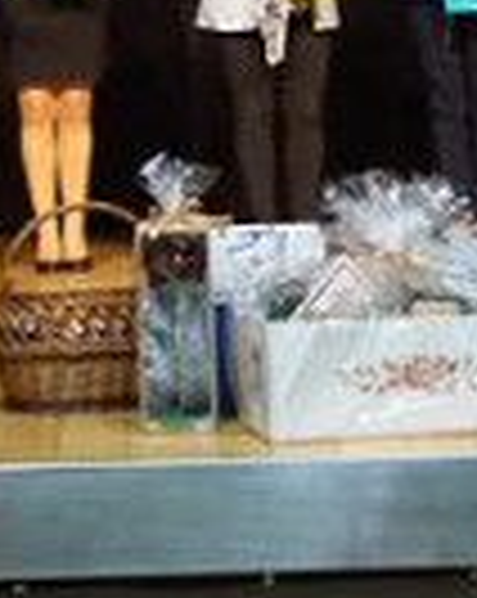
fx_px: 2581
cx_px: 180
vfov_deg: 13.0
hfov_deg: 10.6
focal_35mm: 146
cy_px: -76
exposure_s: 1/160
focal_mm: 25
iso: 3200
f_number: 4.5
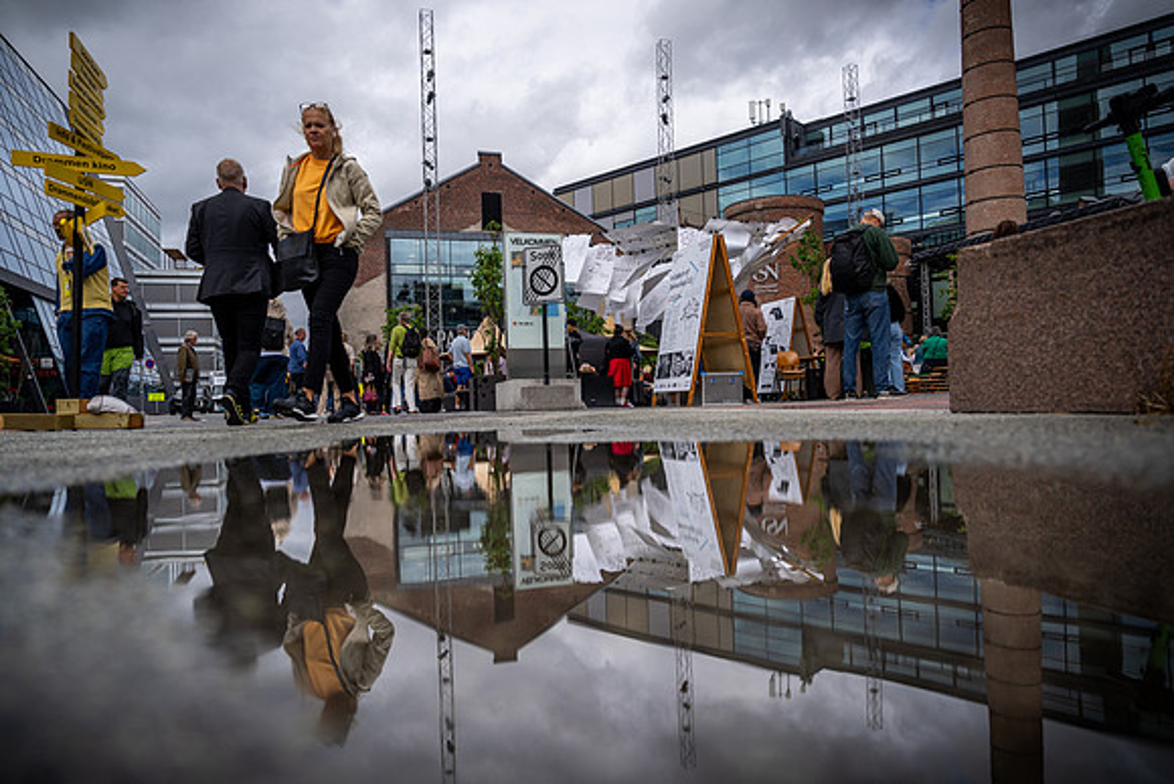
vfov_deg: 53.2
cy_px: 392
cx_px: 587
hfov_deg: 73.7
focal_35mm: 24
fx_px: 783
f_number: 2.8
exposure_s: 1/2000
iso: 100
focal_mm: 24
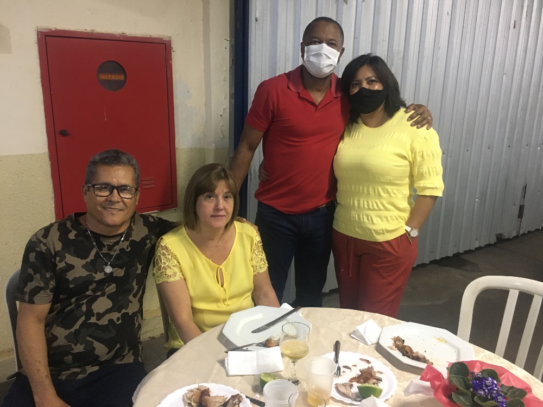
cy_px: 204
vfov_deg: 48.2
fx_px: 455
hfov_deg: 61.7
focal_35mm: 29
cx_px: 272
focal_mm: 4.15
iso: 200
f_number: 2.2
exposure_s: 1/20
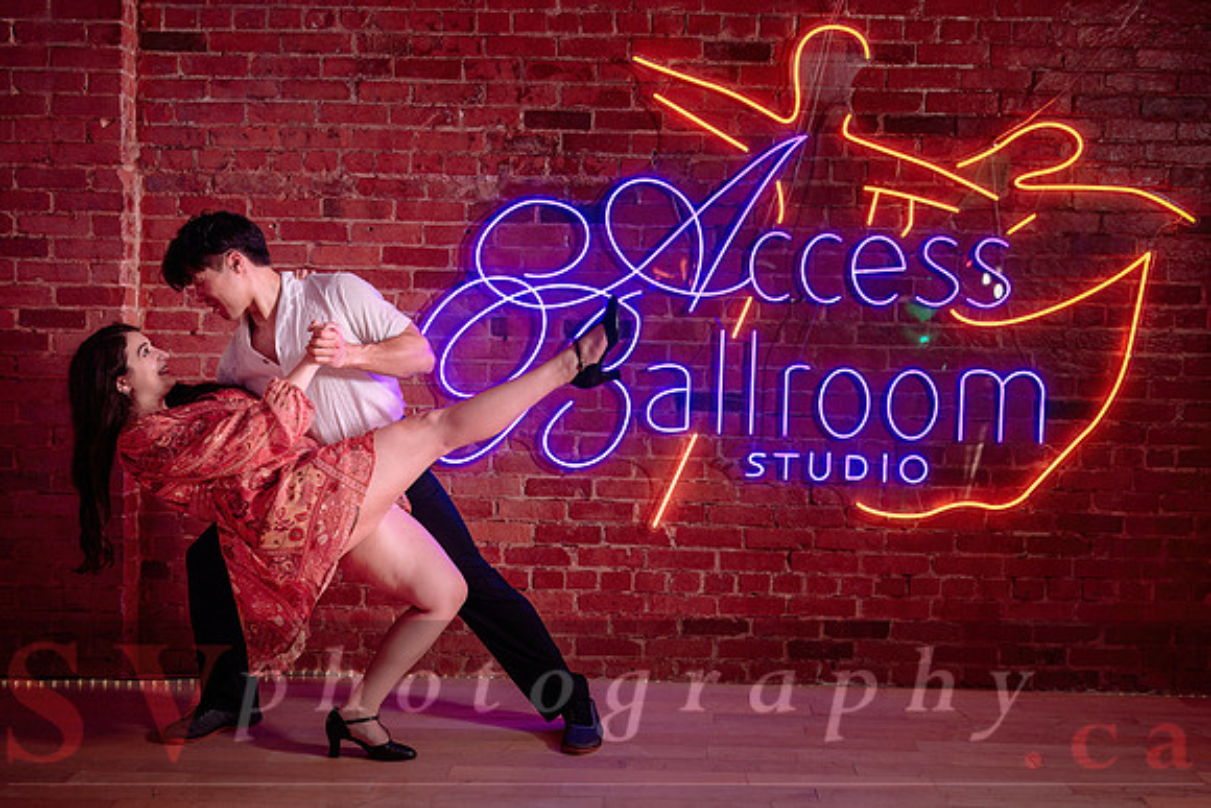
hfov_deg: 44.5
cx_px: 658
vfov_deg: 30.6
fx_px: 1478
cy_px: 398
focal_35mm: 44
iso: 640
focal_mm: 34
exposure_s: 1/125
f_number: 3.2
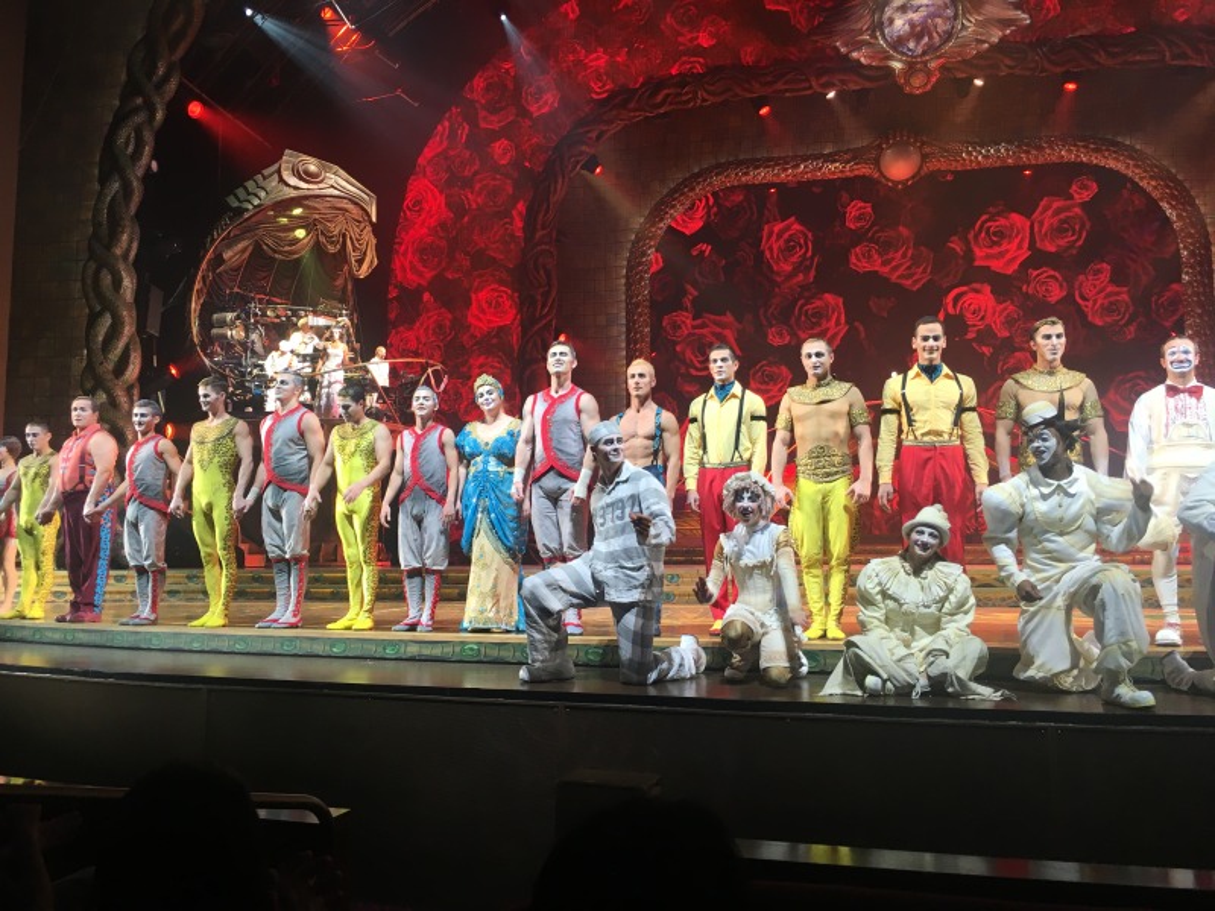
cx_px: 608
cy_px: 456
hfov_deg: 61.7
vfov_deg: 48.2
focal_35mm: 29
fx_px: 1018
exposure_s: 1/30
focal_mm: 4.15
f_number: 2.2
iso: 25
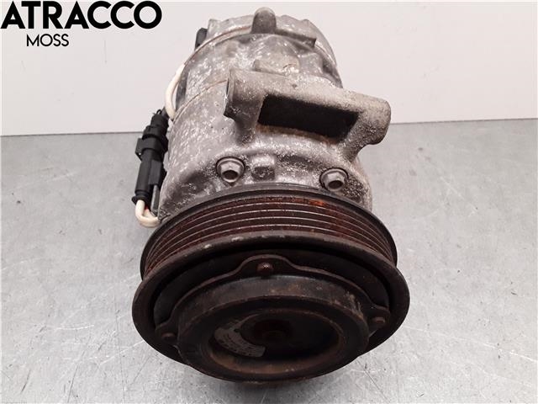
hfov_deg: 63.4
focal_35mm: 28
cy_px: 202
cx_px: 269
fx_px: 435
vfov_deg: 49.7
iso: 100
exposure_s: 1/100
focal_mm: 2.91
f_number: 1.9
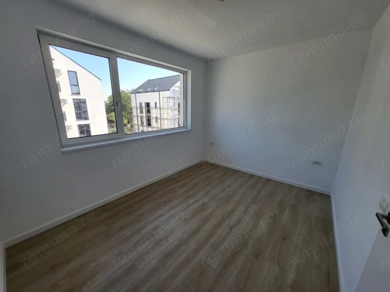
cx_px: 195
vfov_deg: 89.9
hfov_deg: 106.2
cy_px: 146
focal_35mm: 13
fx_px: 146
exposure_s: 1/163
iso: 32
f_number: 2.2
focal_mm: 1.74
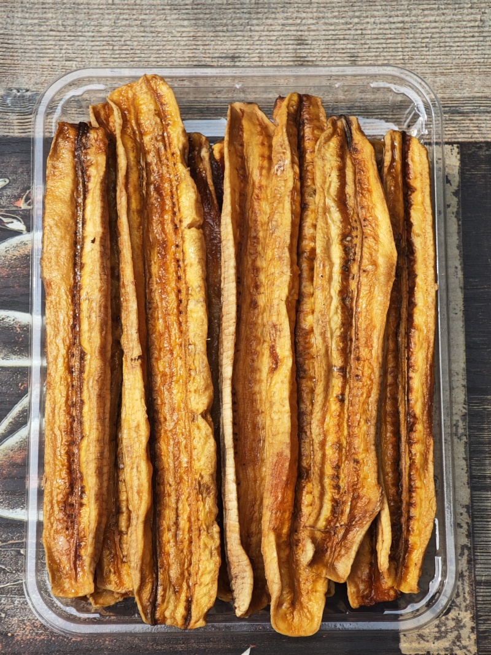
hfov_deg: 19.6
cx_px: 246
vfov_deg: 26.0
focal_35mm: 75
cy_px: 328
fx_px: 1419
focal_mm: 9
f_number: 2
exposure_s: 1/241
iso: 50
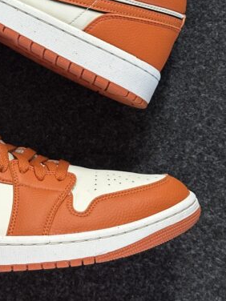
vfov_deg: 19.1
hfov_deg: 14.3
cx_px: 4
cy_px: 75
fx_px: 888
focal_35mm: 102
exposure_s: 1/50
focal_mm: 6.86
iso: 250
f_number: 1.78
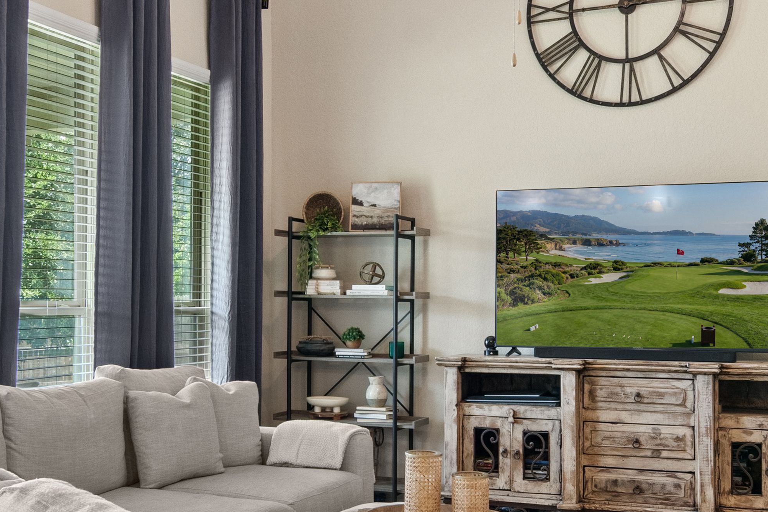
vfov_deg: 29.8
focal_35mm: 45
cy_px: 310
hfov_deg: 43.6
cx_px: 375
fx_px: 960
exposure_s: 1/20
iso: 320
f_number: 8
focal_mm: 11
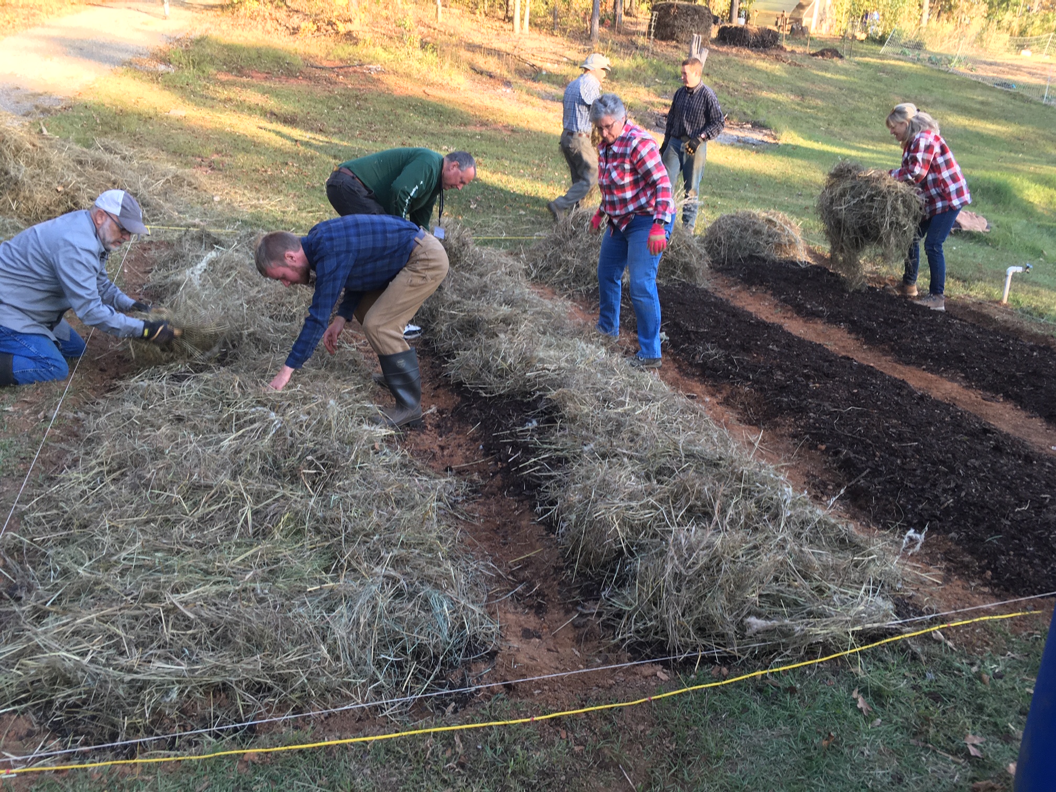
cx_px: 528
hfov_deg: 61.7
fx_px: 885
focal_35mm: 29
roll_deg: -0.4
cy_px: 396
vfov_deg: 48.2
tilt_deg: -19.0
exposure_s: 1/60
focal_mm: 4.15
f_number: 2.2
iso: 32
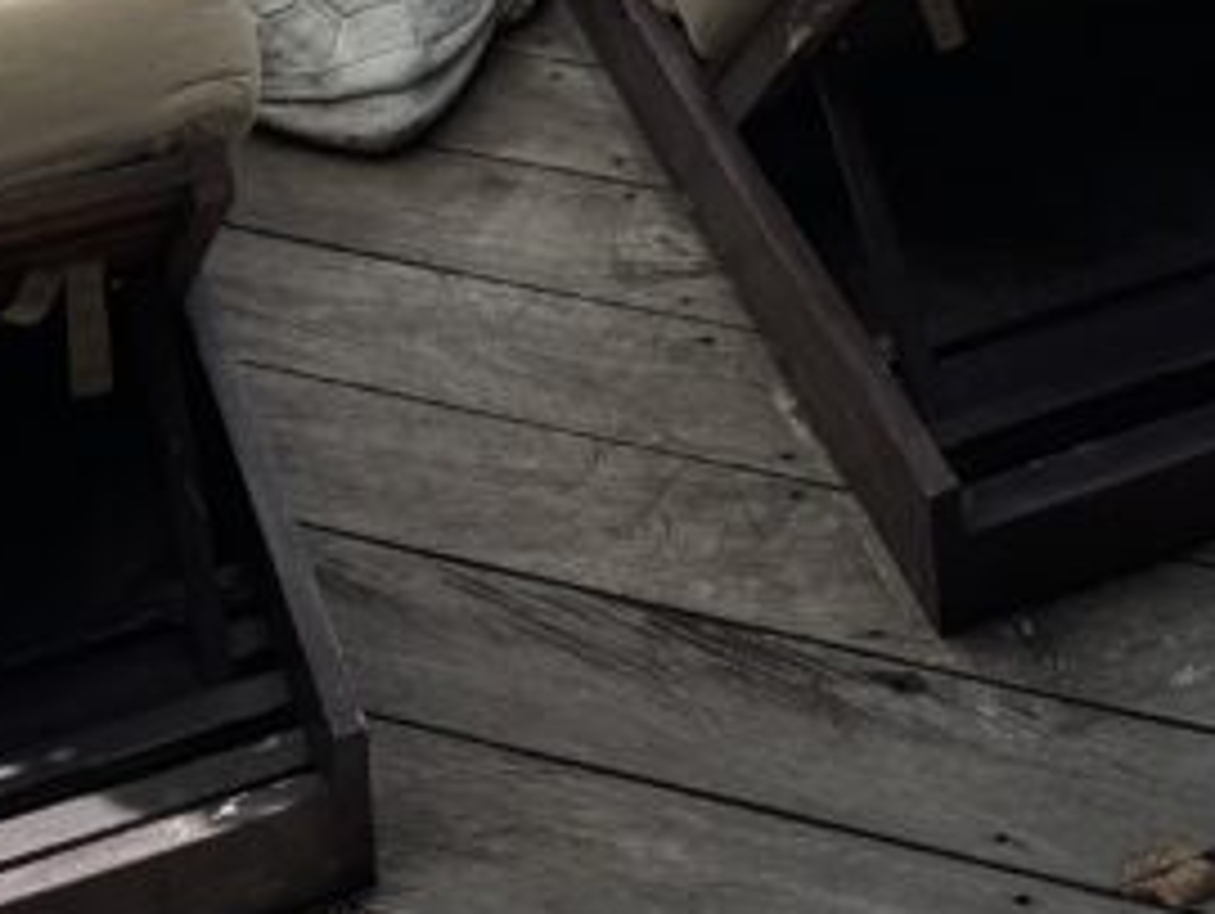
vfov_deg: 14.8
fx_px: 3197
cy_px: -554
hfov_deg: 20.8
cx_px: 1228
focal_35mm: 91
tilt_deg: -22.5
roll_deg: -0.5
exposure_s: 1/3096
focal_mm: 6.76
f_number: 1.78
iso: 80
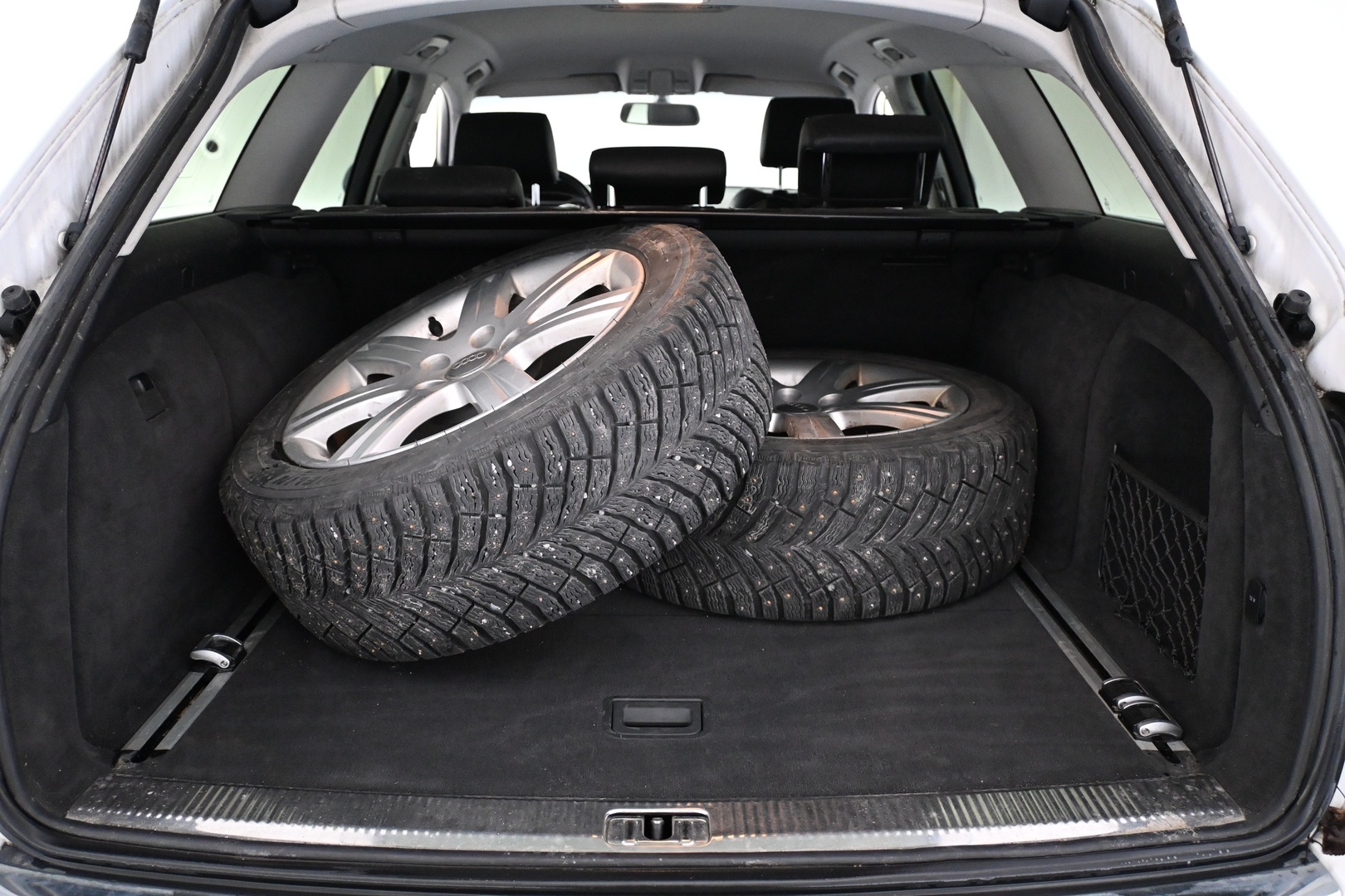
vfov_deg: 42.6
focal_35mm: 31
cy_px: 448
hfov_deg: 60.7
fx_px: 1149
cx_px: 672
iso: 3200
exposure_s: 1/60
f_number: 3.8
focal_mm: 20.5
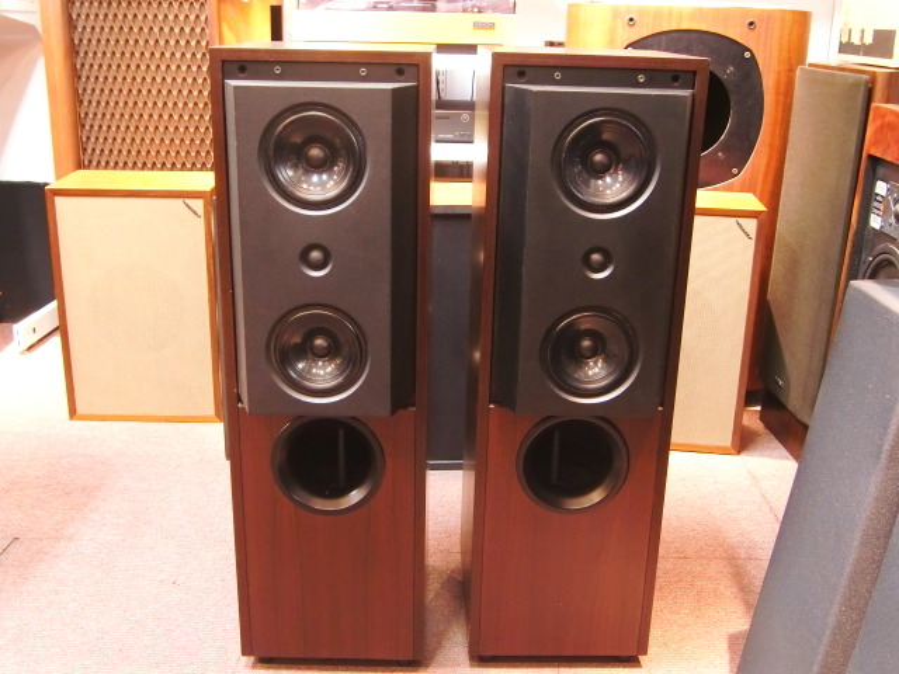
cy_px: 337
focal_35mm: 39
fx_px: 1013
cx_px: 450
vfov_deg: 36.8
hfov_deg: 47.9
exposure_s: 1/5
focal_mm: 6.9
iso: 400
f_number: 3
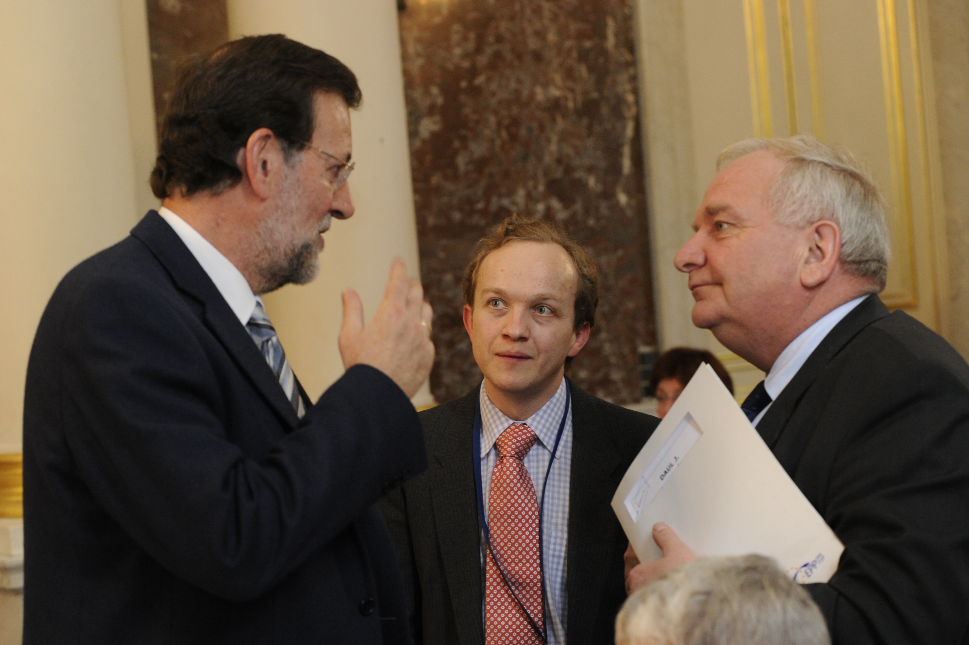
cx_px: 484
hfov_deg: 25.4
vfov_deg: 17.0
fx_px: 2152
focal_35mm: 80
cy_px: 322
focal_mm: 80
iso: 4000
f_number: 5.6
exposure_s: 1/250
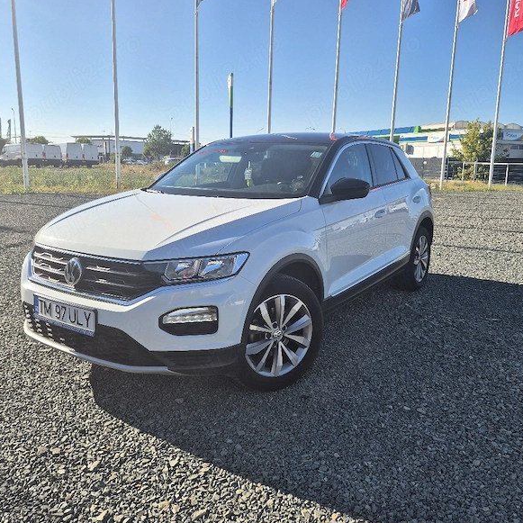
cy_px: 241
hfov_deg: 57.3
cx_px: 258
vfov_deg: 57.2
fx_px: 479
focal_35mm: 28
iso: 25
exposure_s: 1/1250
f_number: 1.8
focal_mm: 5.4
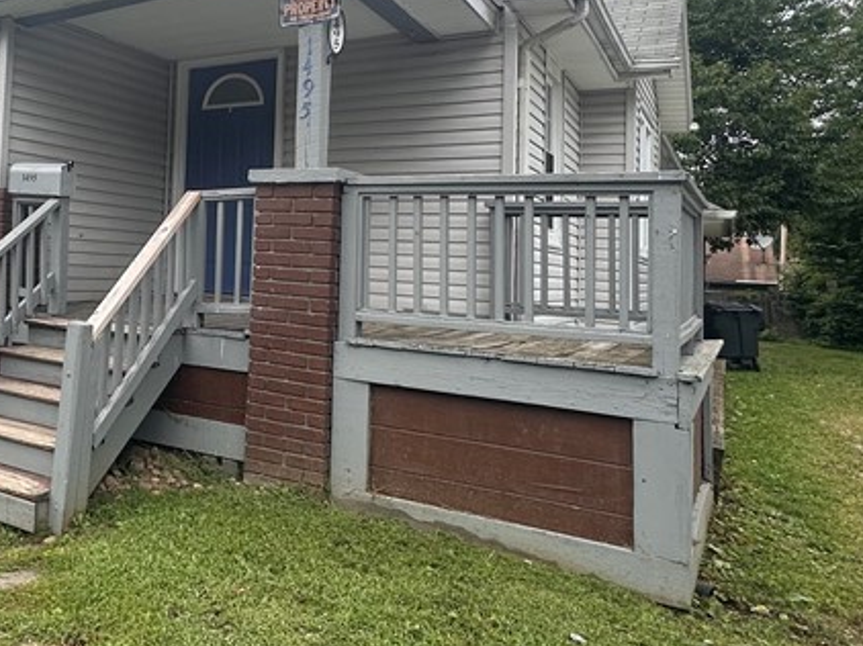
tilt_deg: +5.8
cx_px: 70
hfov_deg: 47.8
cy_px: 202
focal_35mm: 34
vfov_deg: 41.1
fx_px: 847
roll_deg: -3.8
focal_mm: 2.22
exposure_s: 1/1195
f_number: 2.2
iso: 50
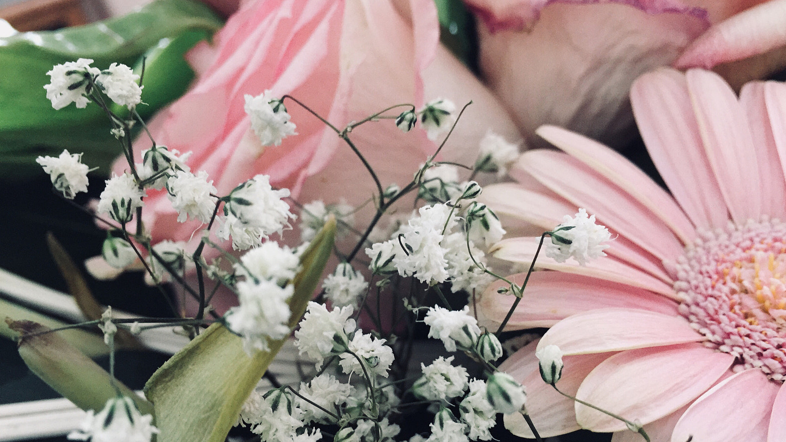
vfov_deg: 36.5
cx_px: 391
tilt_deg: -23.2
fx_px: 667
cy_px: 267
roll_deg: +18.1
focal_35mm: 32
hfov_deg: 61.0
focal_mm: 4.15
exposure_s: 1/33
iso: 250
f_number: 2.2
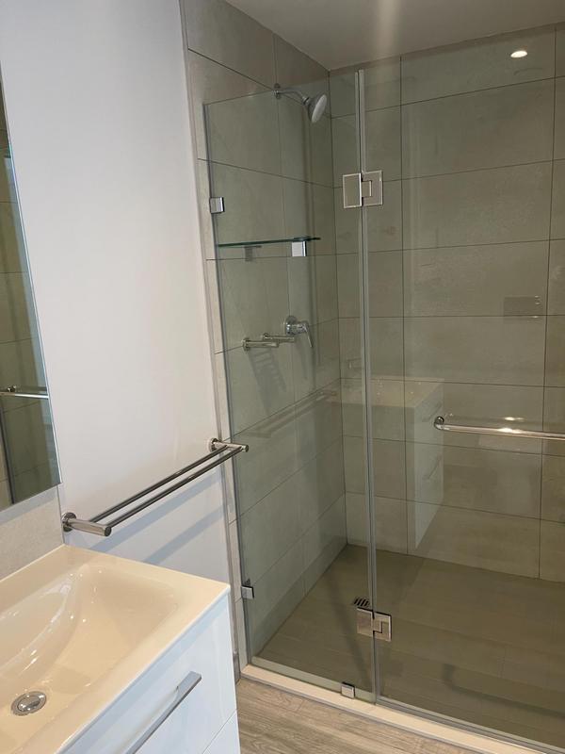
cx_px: 282
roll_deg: +3.5
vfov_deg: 69.4
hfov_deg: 54.9
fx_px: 544
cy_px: 377
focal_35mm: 25
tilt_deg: -11.6
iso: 80
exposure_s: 1/50
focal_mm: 5.1
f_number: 1.6
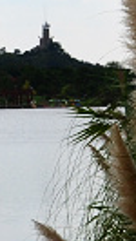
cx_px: 11
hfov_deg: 4.9
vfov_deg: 8.8
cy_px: 70
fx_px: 1574
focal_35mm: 246
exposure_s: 1/500
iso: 100
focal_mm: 26
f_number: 7.1
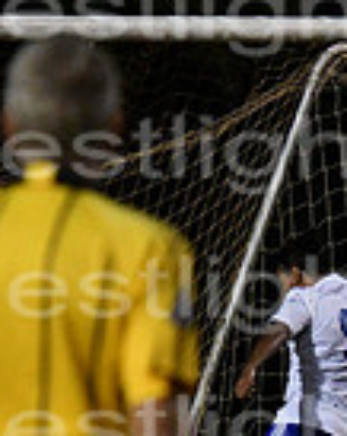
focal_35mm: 867
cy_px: 364
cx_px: 360
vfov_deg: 2.2
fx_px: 11167
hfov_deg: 1.8
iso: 6400
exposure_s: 1/1250
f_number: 4
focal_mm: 145
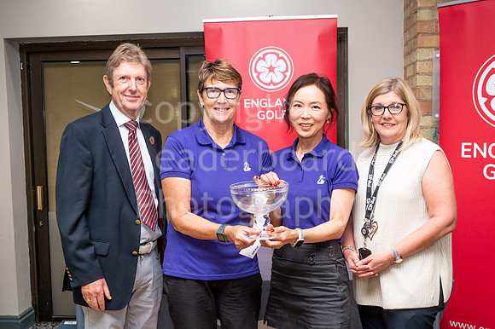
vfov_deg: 32.6
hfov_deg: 47.5
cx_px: 252
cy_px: 176
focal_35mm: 41
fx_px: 563
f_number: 5
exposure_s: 1/60
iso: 320
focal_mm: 37
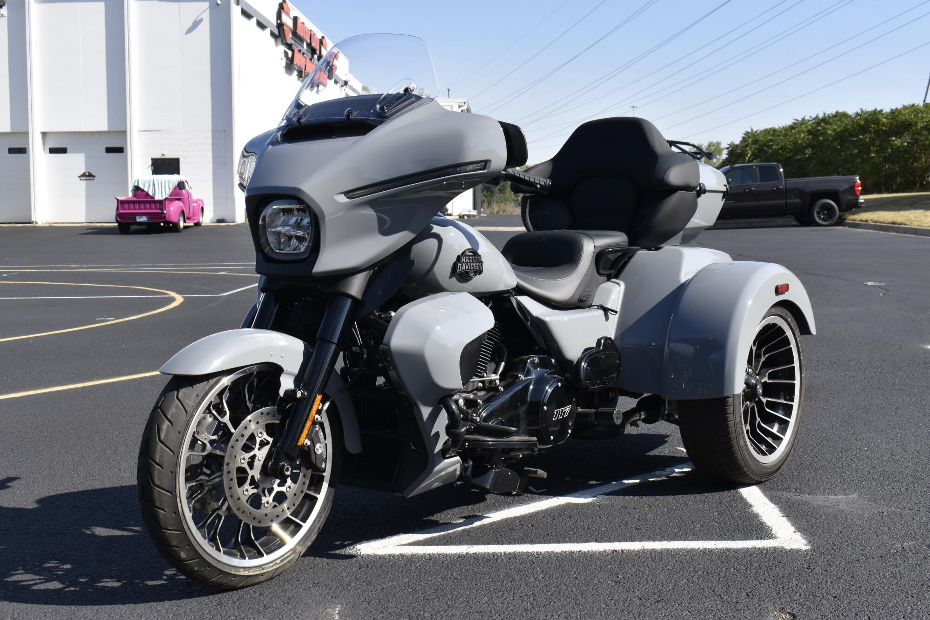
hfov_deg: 45.0
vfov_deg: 30.8
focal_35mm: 44
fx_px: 1124
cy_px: 310
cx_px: 465
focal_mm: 29
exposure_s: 1/400
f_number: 10
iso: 400
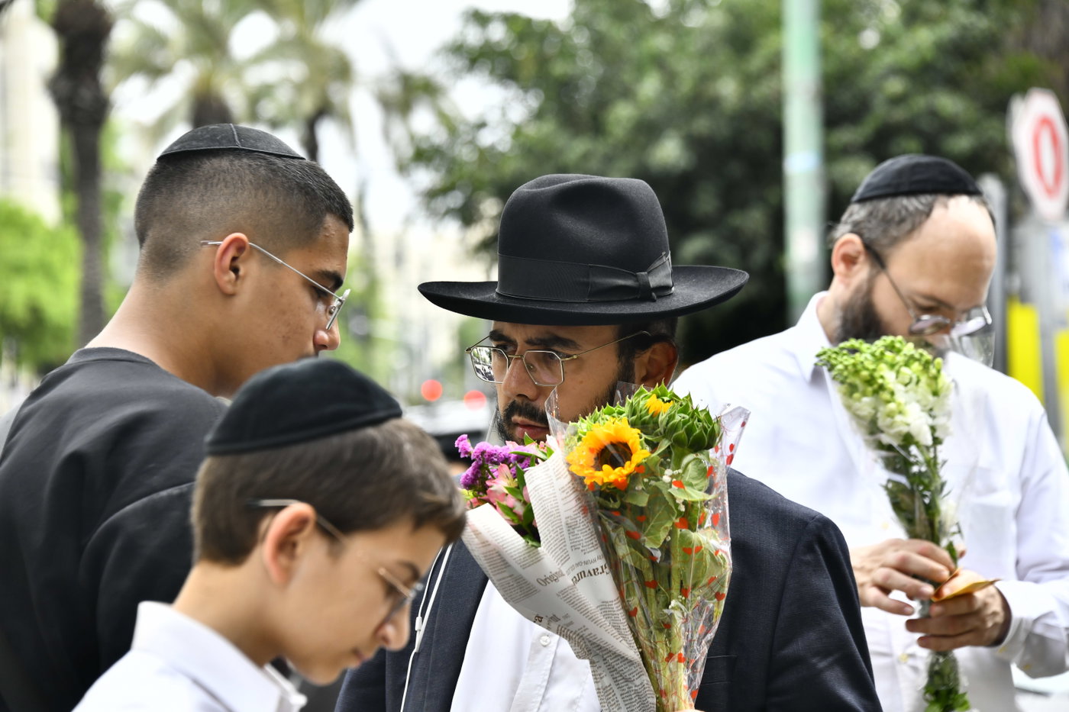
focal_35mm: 150
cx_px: 534
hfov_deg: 13.7
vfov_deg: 9.1
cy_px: 356
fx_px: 4453
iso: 500
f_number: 6.3
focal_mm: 150
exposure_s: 1/800
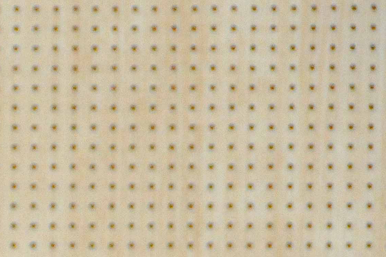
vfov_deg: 1.8
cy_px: 377
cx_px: -238
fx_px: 8253
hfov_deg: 2.7
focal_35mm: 770
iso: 6400
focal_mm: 135
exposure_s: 1/250
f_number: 5.6
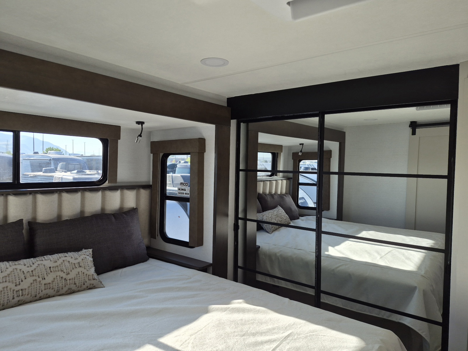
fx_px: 311
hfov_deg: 73.9
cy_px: 176
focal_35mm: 23
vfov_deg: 58.9
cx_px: 234
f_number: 1.8
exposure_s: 1/370
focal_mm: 5.4
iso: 50
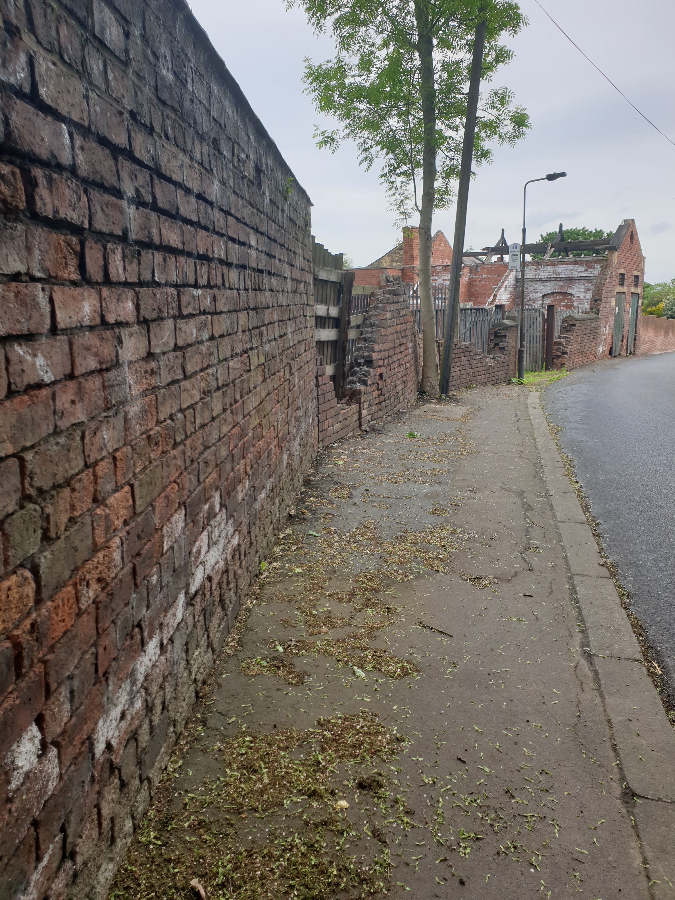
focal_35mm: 26
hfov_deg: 53.1
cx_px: 338
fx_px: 676
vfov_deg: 67.3
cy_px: 450
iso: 50
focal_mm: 4.3
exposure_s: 1/558
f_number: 2.4
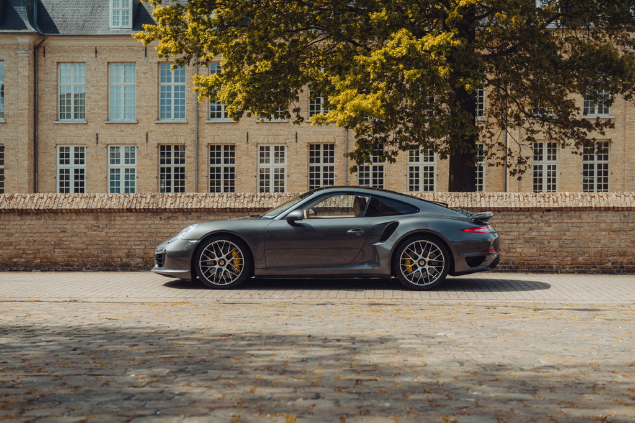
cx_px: 318
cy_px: 212
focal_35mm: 50
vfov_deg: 27.0
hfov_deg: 39.6
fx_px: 881
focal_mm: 50
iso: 100
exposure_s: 1/160
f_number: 4.5
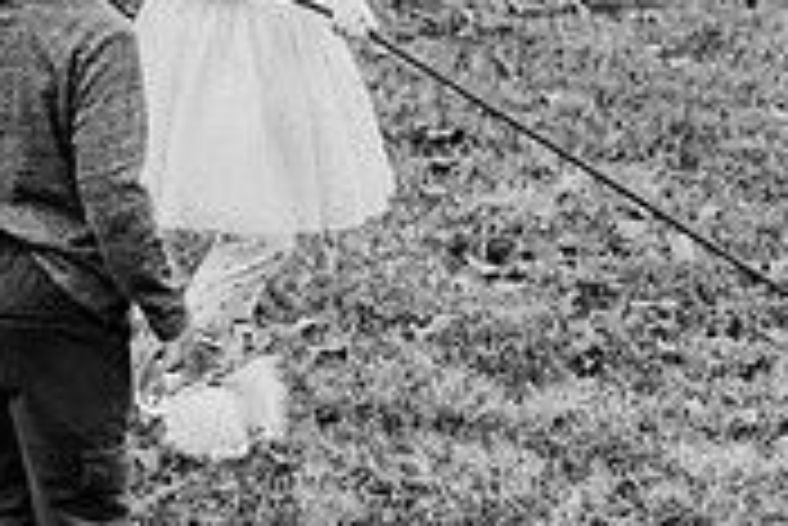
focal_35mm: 205
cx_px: 252
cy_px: 65
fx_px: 4491
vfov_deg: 6.7
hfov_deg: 10.0
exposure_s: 1/800
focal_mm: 62
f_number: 4
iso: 800
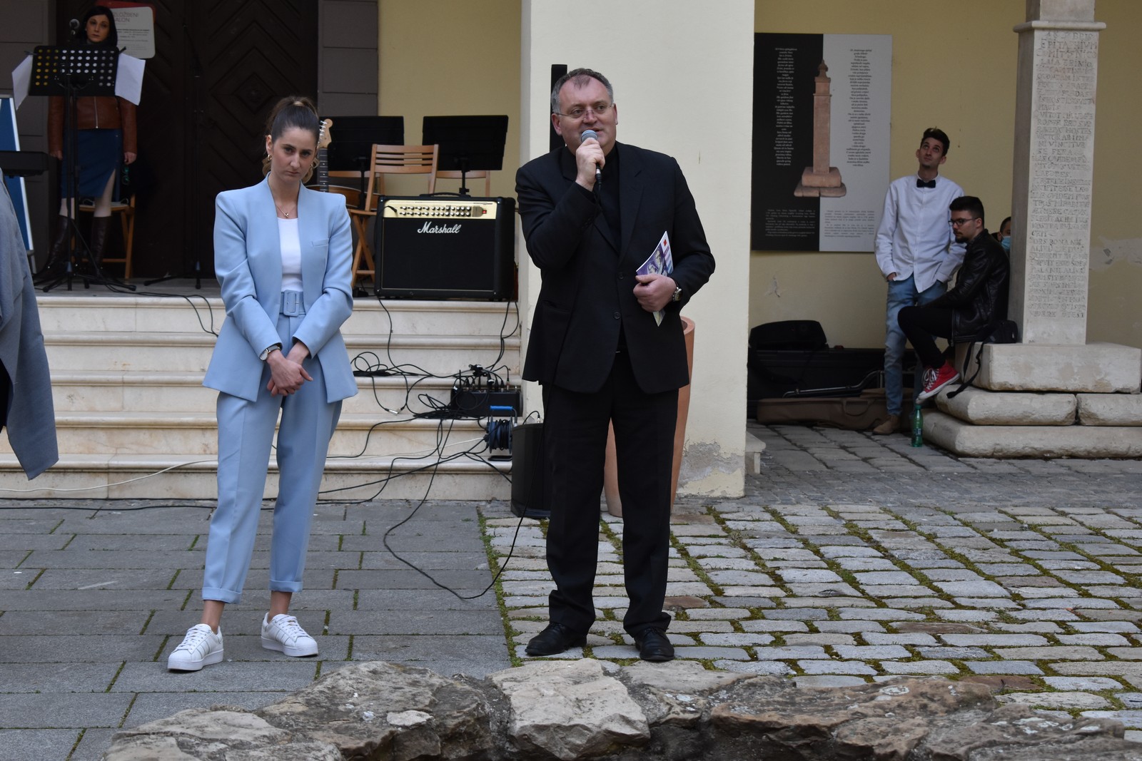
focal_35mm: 82
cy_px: 380
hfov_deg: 24.6
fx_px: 2617
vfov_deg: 16.6
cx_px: 571
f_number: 5.6
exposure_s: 1/200
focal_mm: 55
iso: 800
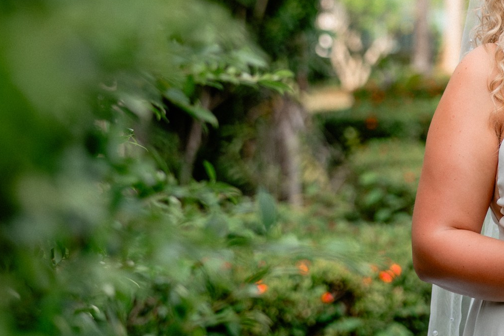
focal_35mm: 113
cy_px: 56
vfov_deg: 12.1
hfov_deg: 18.1
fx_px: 1581
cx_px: 278
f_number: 2.2
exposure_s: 1/400
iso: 320
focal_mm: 50
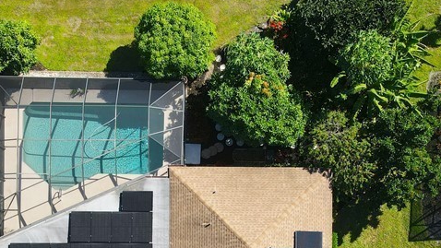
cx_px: 203
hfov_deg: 37.2
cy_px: 279
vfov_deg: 20.4
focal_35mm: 56
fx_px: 655
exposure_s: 1/500
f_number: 2.8
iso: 100
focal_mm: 4.5
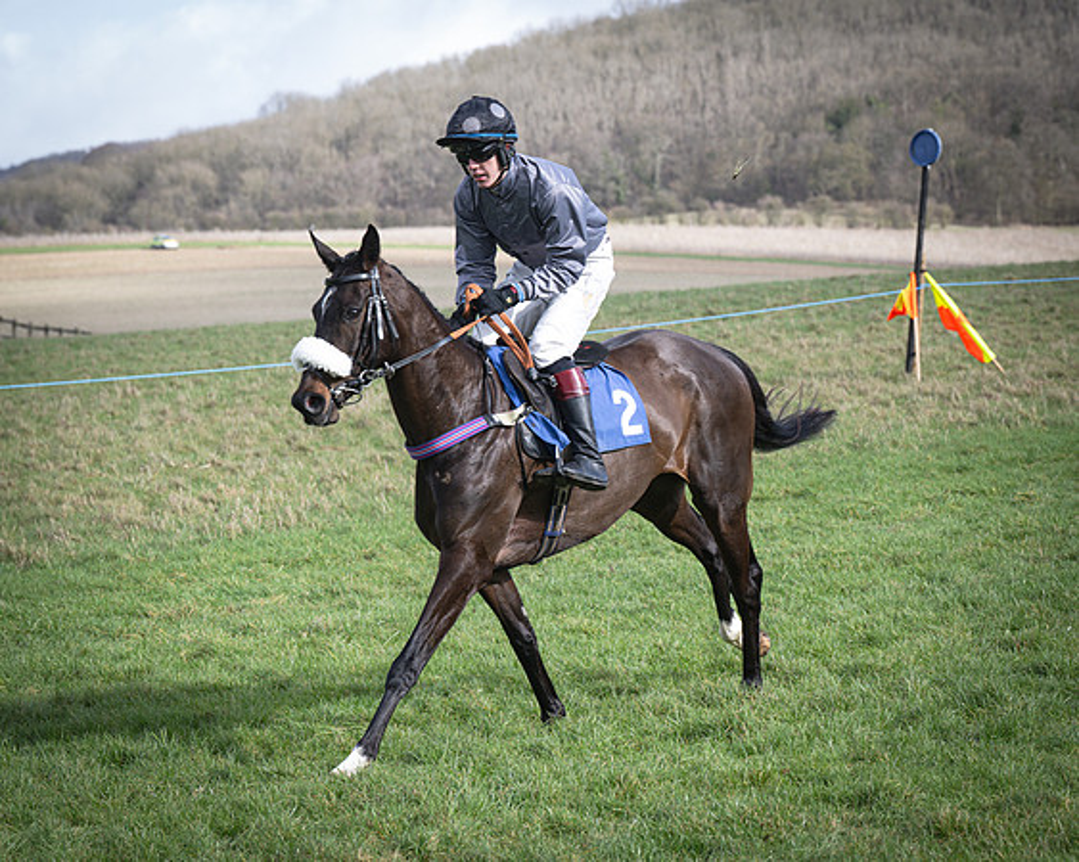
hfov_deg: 14.8
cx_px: 527
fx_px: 4140
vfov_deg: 11.9
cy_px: 374
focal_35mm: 130
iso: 400
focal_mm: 97
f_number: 5
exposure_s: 1/800
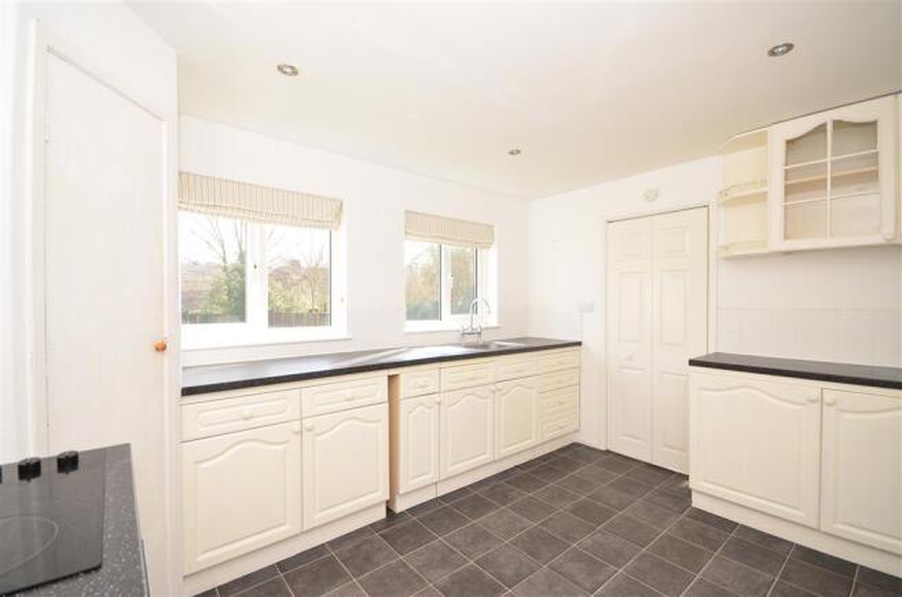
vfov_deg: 77.0
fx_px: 375
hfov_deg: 100.5
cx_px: 451
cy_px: 298
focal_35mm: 15
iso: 640
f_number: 6.3
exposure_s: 1/160
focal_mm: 10
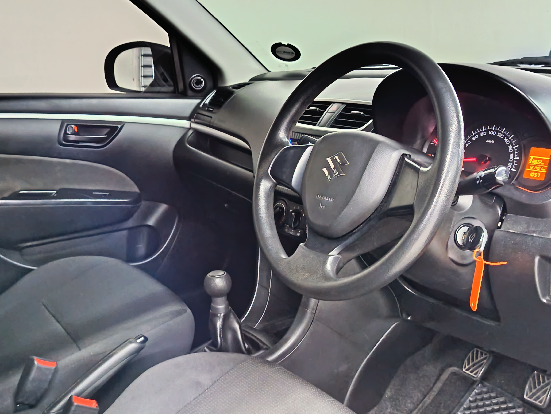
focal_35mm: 37
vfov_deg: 38.7
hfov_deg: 50.1
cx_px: 276
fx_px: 589
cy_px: 207
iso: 4953
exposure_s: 1/24
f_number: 1.75
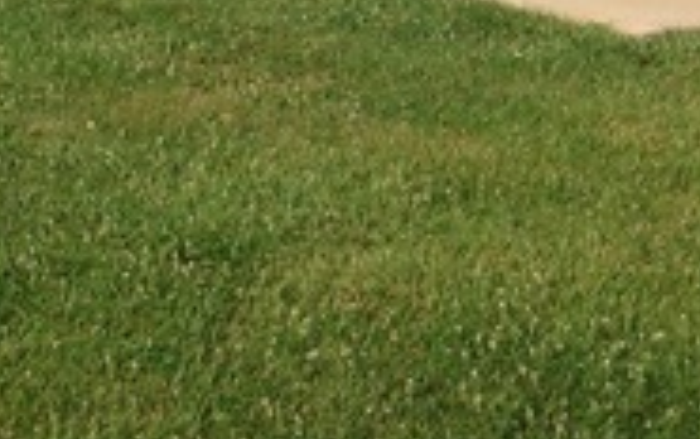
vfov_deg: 10.1
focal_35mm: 126
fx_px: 2406
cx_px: 146
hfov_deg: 16.4
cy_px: -223
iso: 50
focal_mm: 4.13
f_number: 2.4
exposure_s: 1/1391
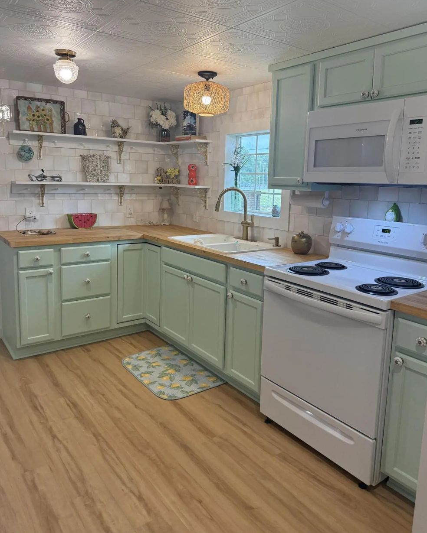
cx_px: 215
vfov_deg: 65.8
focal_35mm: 26
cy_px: 238
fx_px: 411
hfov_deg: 54.9
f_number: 1.78
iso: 160
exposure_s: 1/120
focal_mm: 6.76
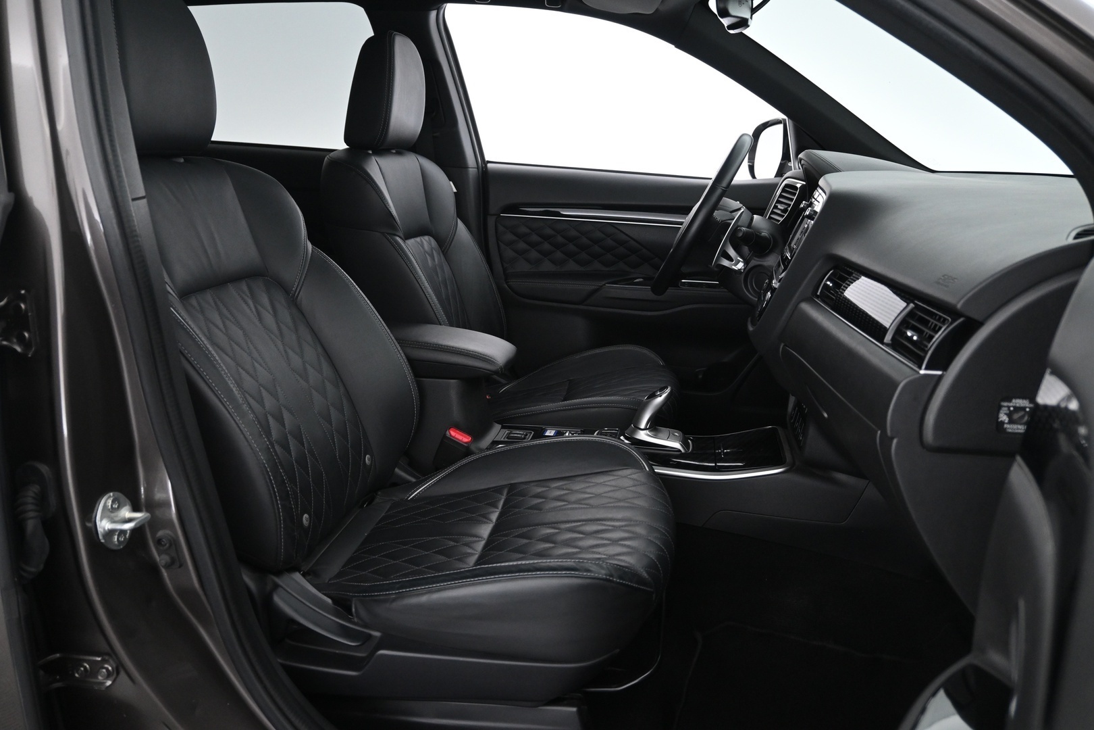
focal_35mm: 29
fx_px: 889
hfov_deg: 63.2
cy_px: 365
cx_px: 547
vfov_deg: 44.6
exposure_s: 1/30
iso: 1600
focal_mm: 19.5
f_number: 3.8
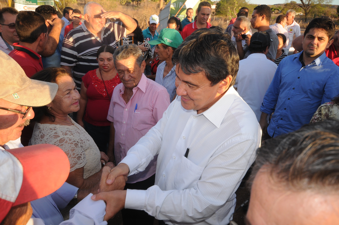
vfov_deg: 56.0
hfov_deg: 77.4
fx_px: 212
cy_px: 112
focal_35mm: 22
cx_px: 170
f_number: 5
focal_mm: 15
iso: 400
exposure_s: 1/250
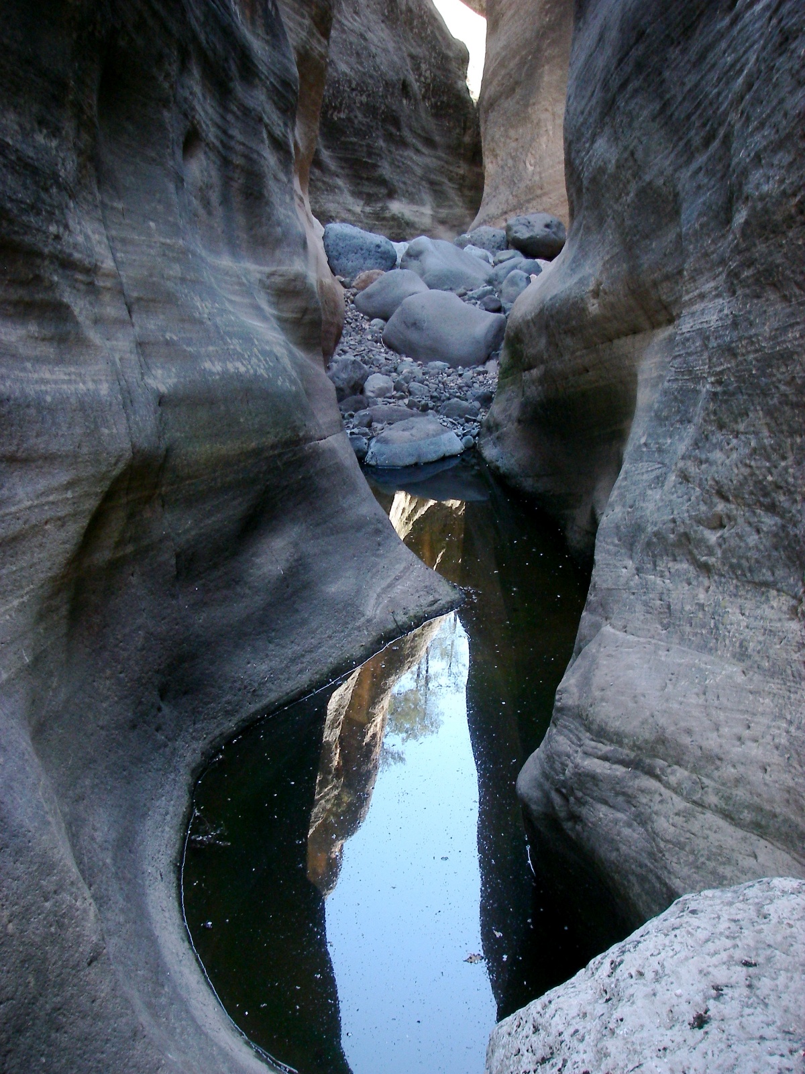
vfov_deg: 49.0
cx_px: 402
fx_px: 1179
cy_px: 537
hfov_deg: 37.7
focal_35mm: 38
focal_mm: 6.3
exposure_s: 1/50
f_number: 3.3
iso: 160
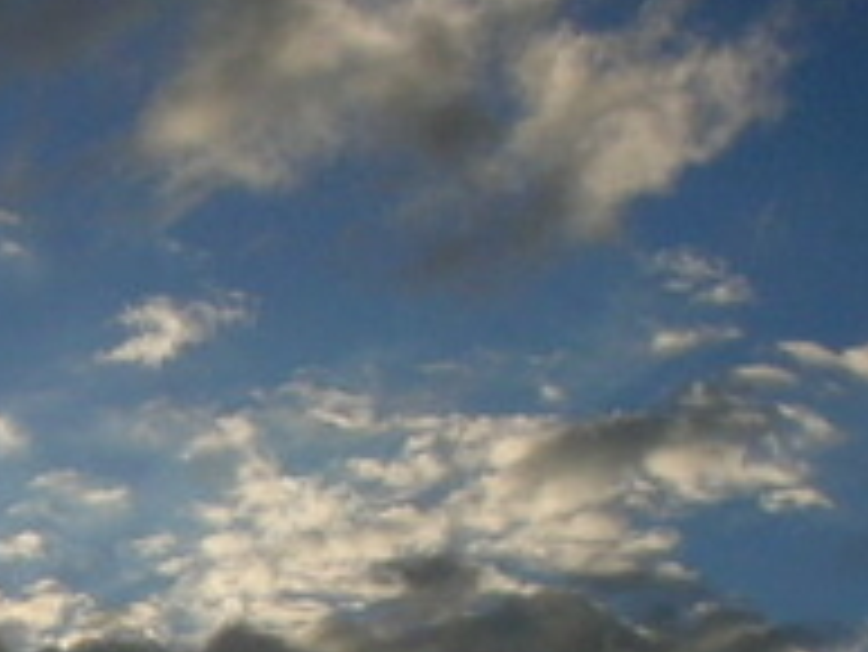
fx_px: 3638
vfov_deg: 9.7
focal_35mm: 145
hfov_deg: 12.8
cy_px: 1156
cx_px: -463
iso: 50
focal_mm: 5.8
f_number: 8.5
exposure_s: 1/250
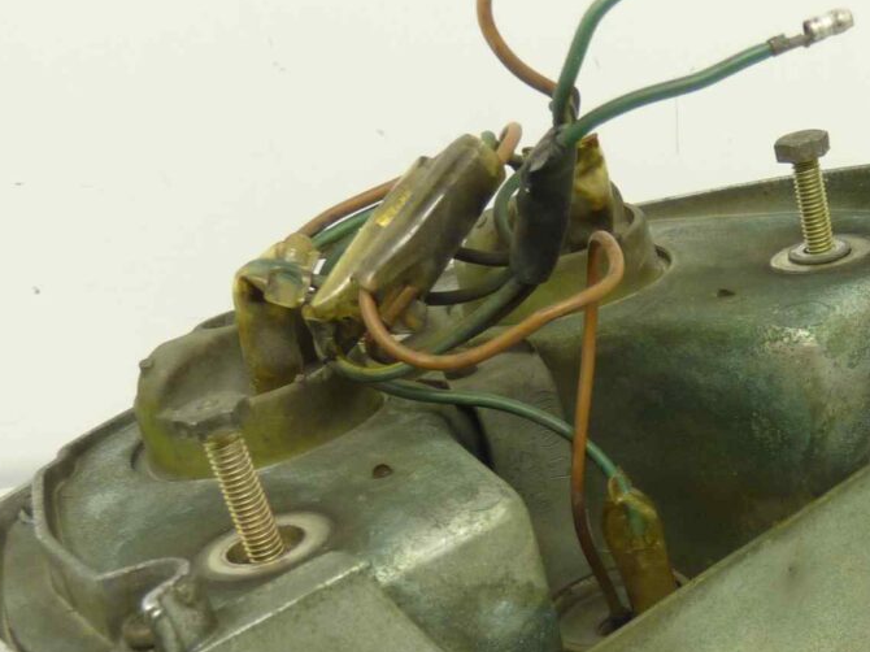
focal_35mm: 56
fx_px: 1407
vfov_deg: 25.3
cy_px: 579
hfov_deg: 33.5
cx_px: 683
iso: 80
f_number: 3.3
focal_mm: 4.1
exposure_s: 1/15
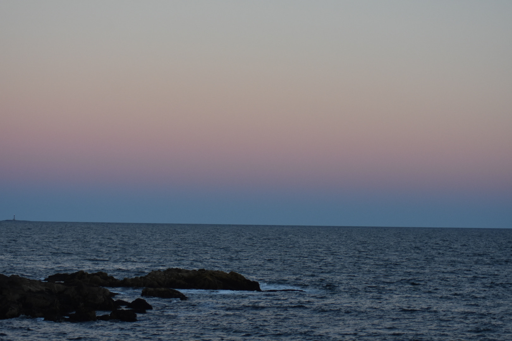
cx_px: 256
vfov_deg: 13.0
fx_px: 1493
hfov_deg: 19.5
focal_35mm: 105
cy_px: 170
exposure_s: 1/400
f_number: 5
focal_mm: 70
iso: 800
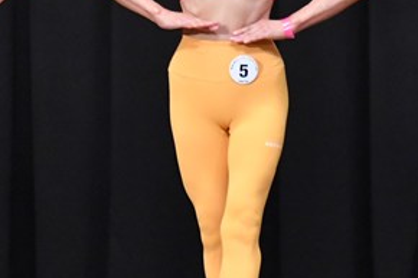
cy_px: 104
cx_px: 40
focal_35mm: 641
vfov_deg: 2.1
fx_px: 7438
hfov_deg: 3.2
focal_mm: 160
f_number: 5.6
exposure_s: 1/400
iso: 8000
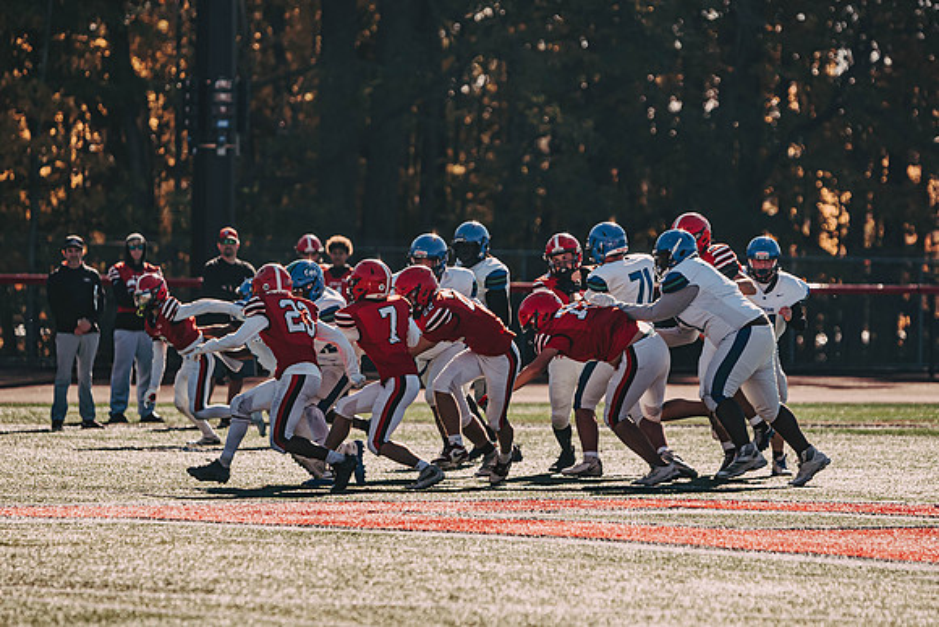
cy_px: 289
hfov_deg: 7.1
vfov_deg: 4.8
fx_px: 7529
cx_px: 530
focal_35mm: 289
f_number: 3.2
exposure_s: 1/2500
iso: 250
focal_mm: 185
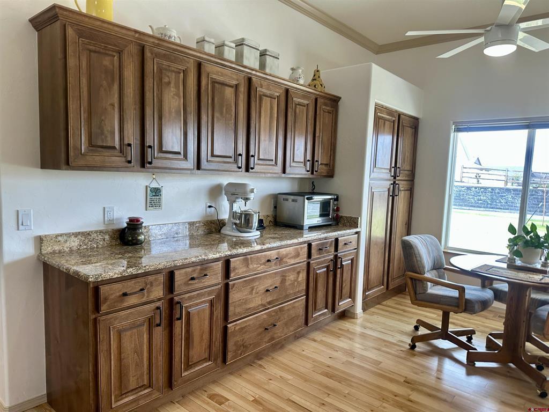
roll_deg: -2.5
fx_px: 381
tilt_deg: -6.2
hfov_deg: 71.6
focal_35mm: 24
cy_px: 206
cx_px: 274
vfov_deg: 56.8
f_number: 1.78
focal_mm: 6.86
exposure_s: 1/120
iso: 80
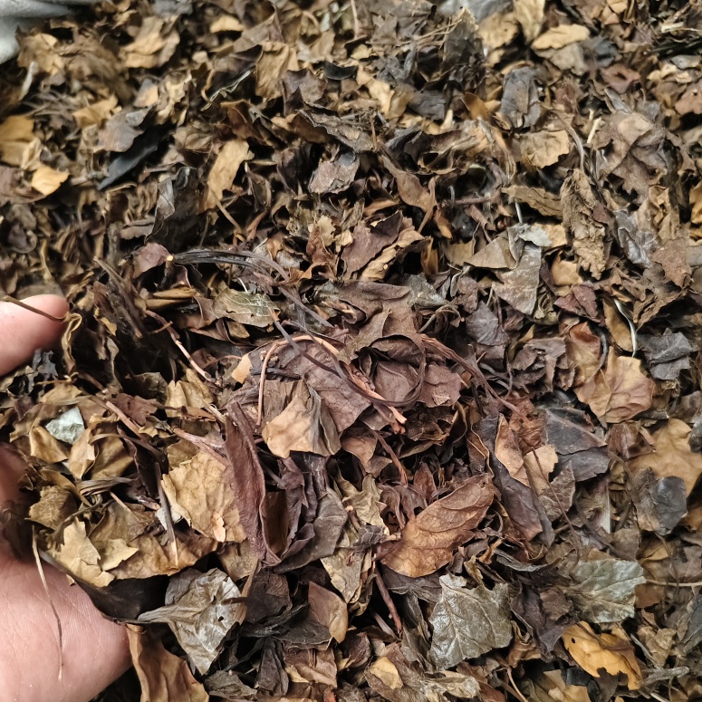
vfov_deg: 56.1
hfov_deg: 57.3
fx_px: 642
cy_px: 469
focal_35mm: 28
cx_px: 355
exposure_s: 1/241
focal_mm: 5.56
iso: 6528
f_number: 1.88
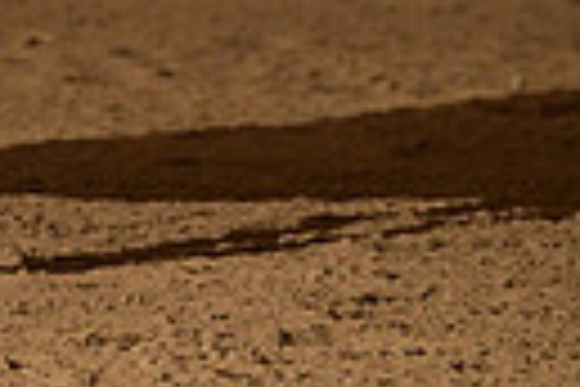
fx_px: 13371
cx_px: -674
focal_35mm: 830
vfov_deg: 1.7
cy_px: -358
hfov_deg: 2.5
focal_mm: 185
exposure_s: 1/200
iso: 2000
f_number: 4.5
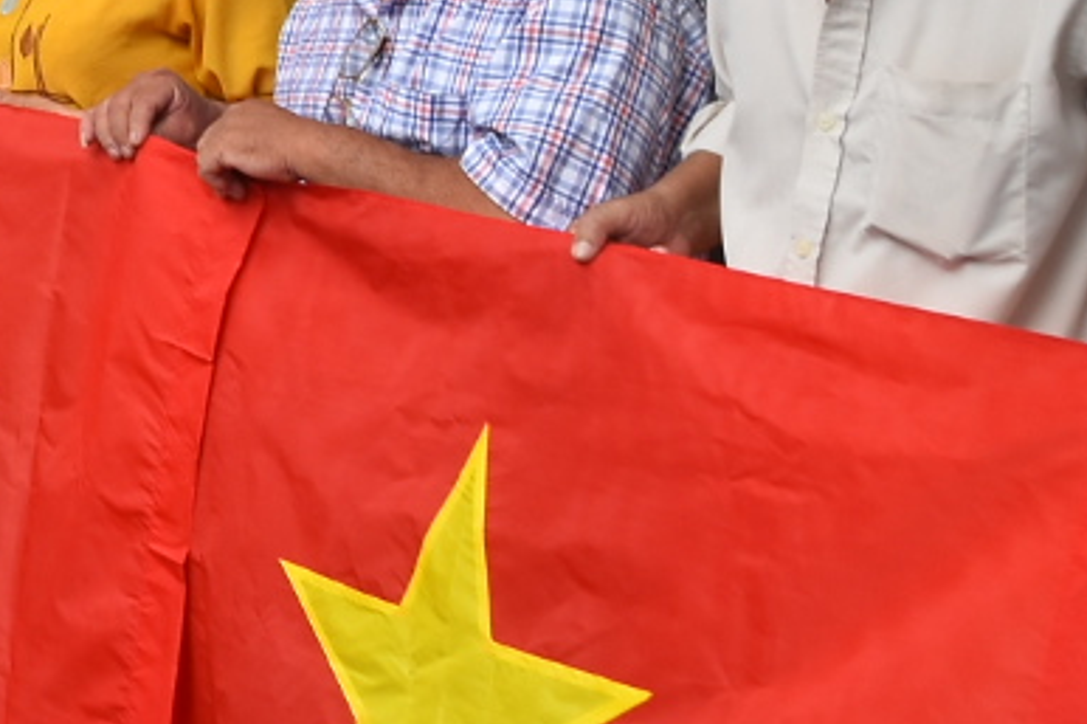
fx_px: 3232
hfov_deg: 15.6
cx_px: -1005
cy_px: -363
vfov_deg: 12.2
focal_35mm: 107
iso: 200
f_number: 6.3
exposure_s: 1/125
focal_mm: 17
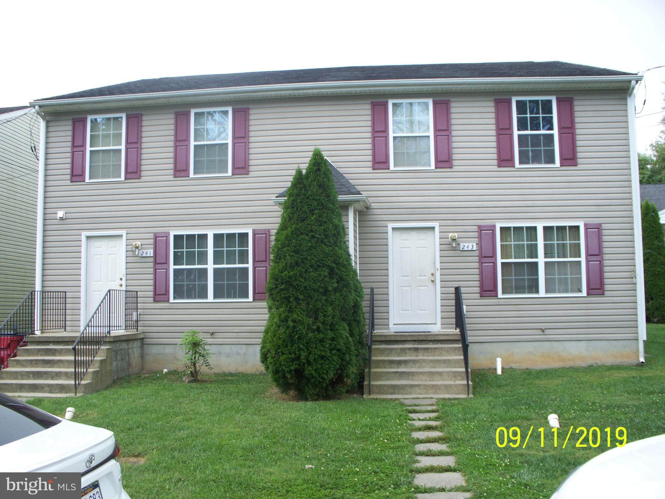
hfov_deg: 51.4
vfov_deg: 39.7
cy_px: 250
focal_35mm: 36
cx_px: 332
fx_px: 692
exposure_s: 1/125
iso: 100
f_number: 2.8
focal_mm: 7.54
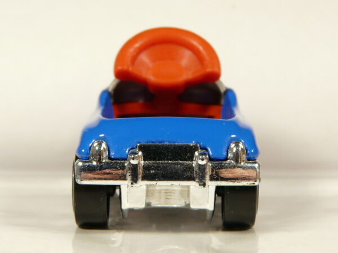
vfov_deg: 12.8
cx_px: 169
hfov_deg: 17.0
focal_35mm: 116
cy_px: 126
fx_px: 1133
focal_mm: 12
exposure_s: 1/50
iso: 100
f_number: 3.2
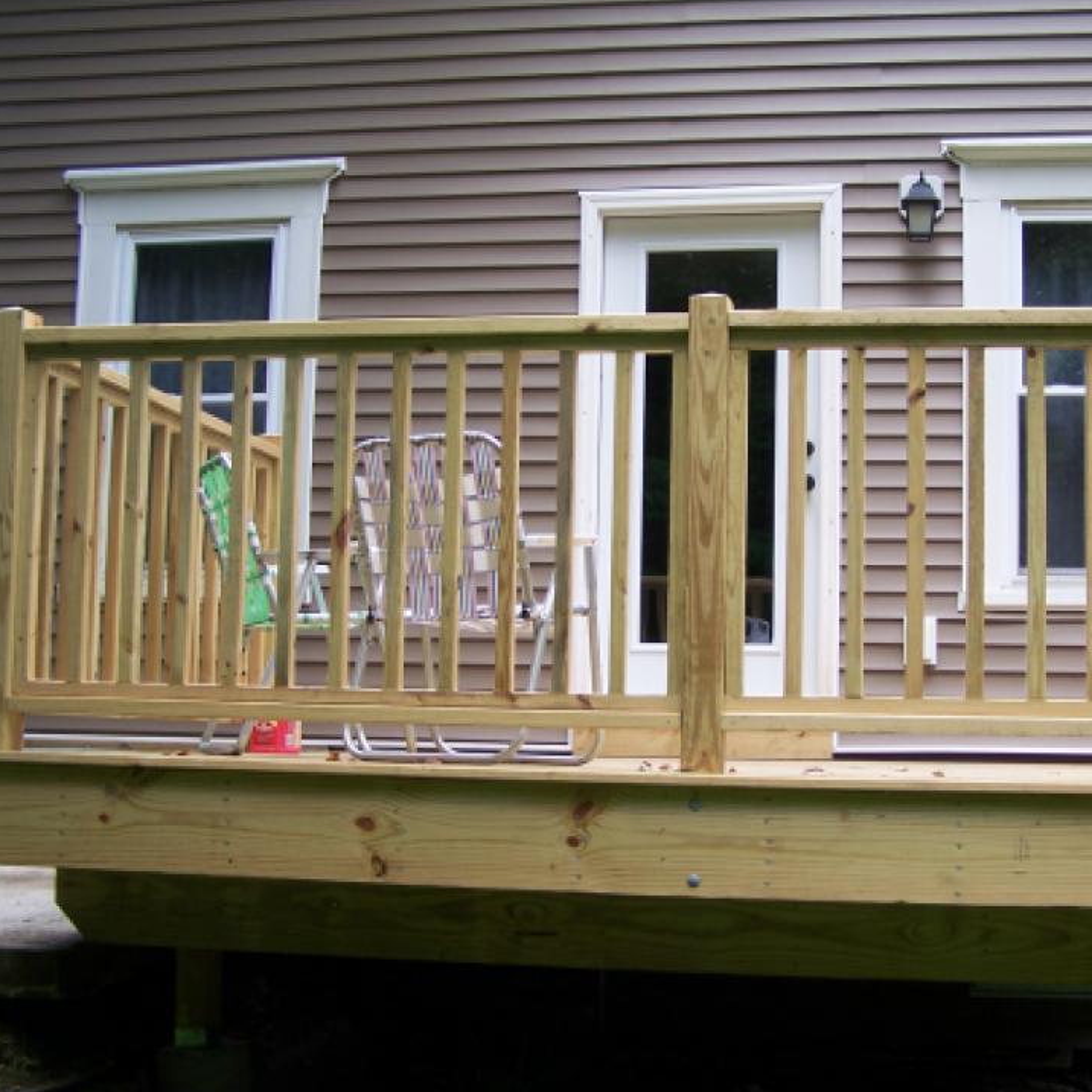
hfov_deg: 35.1
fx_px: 1713
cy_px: 570
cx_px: 702
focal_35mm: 48
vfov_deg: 35.3
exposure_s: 1/160
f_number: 2.8
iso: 80
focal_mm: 6.3
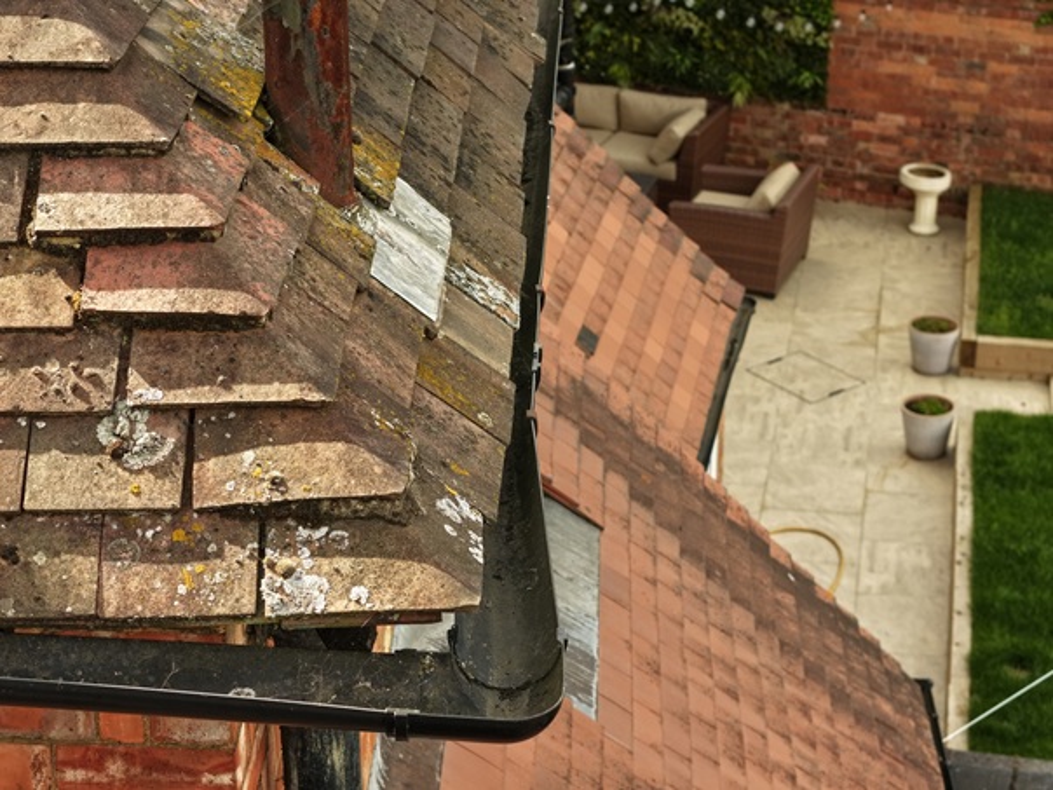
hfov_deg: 27.8
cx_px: 526
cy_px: 395
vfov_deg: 21.0
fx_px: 2129
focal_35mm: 70
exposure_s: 1/200
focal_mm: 19.35
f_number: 2.8
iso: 100
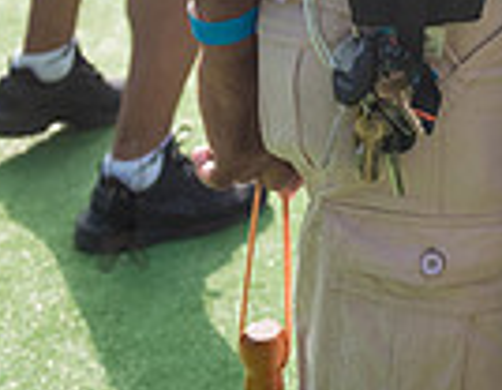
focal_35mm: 157
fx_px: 2306
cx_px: 941
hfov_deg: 11.4
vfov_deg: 8.9
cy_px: -485
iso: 500
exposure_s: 1/1250
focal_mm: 29
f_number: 4.5
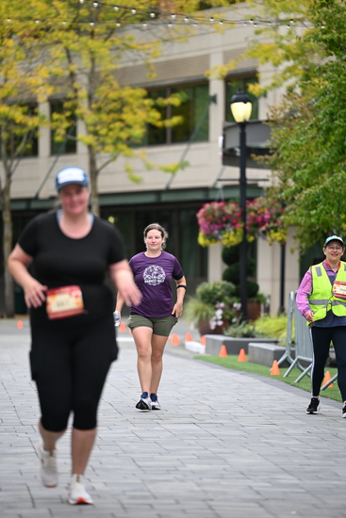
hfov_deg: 6.9
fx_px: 2881
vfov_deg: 10.3
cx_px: 173
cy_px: 259
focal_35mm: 200
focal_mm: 200
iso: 400
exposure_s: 1/1250
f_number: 2.8
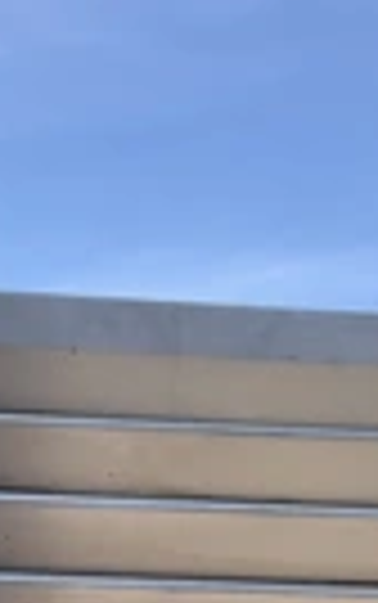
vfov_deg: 21.8
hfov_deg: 14.1
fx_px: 1513
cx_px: 14
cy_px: 598
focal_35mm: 92
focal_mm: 3
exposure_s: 1/1098
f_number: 1.8
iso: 25
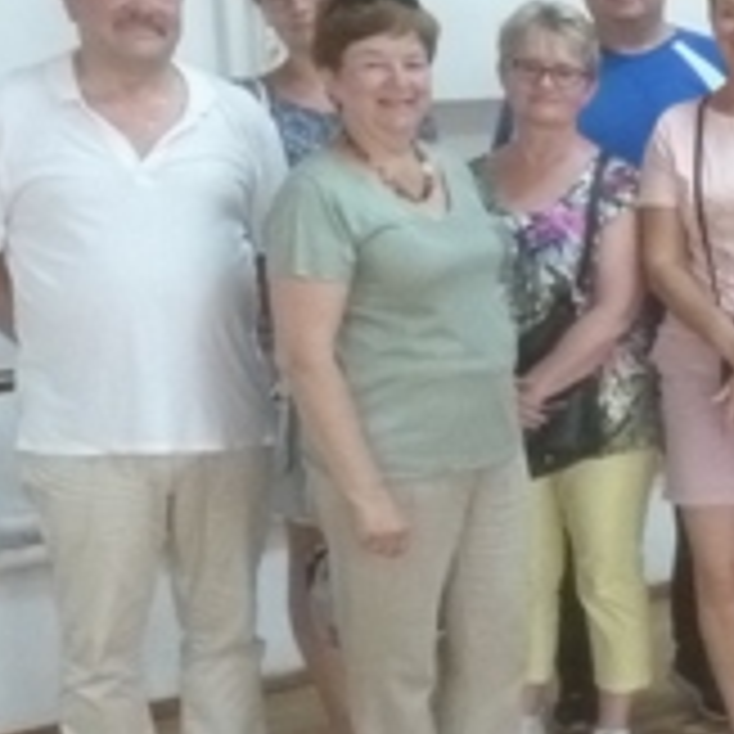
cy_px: 455
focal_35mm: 87
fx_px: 2087
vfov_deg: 19.9
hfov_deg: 16.8
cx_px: 1283
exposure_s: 1/30
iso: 500
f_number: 3.3
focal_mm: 4.1
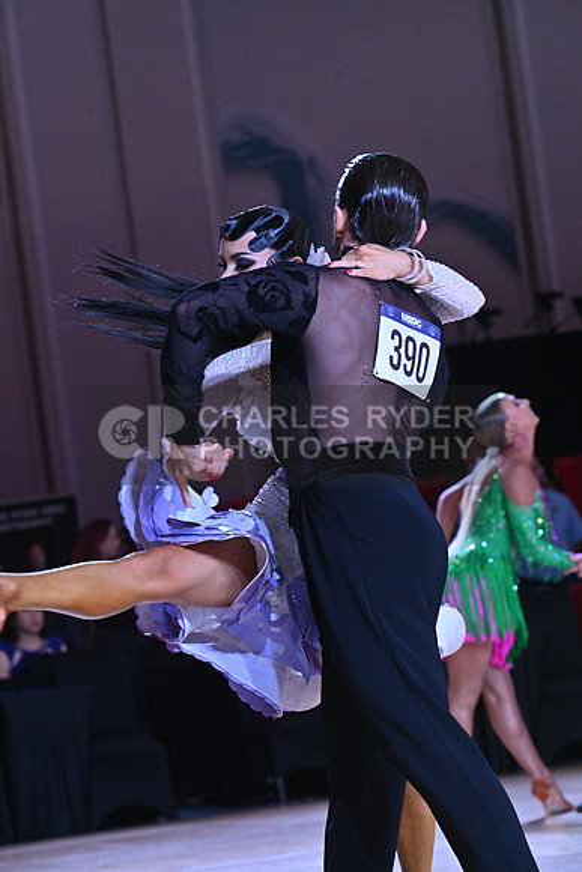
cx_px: 291
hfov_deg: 9.5
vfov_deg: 14.2
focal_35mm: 145
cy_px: 436
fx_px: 3514
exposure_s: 1/400
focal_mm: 145
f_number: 8
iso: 4000
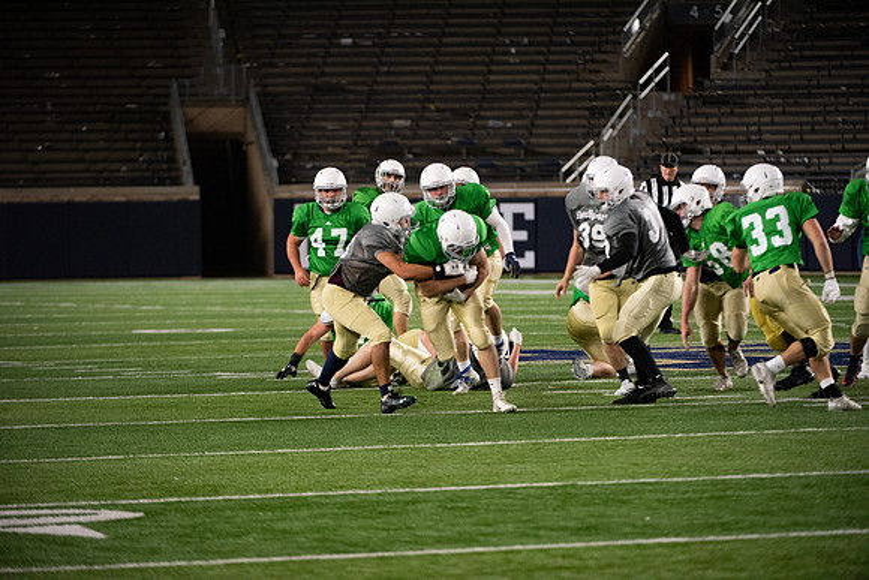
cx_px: 434
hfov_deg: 8.6
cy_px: 290
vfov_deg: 5.7
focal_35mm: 240
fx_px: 5794
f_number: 4
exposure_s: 1/500
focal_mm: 240
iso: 4500
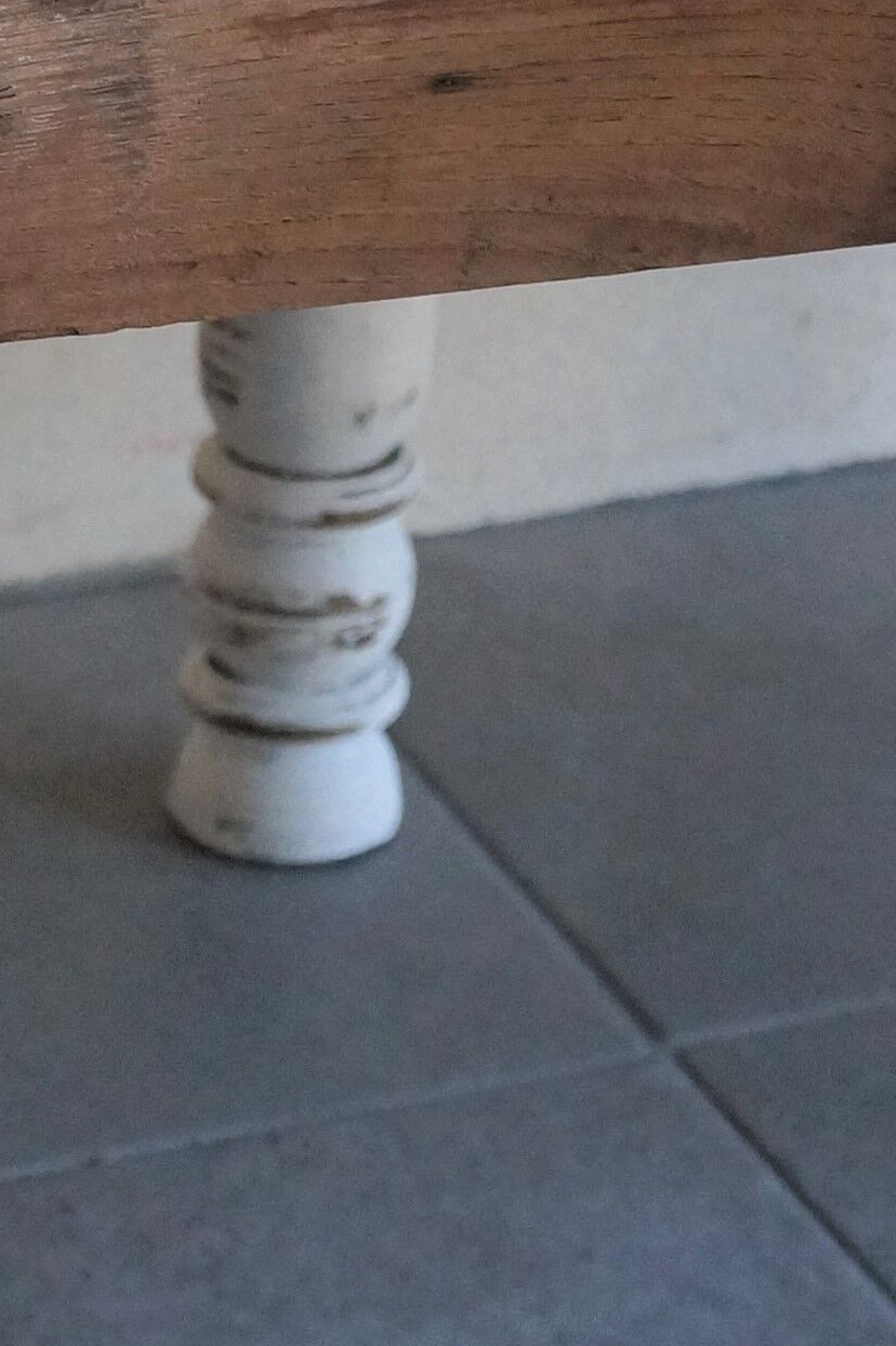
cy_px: -278
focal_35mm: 158
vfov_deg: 12.7
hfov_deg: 8.7
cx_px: 720
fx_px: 5901
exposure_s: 1/160
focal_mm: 24
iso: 1000
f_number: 4
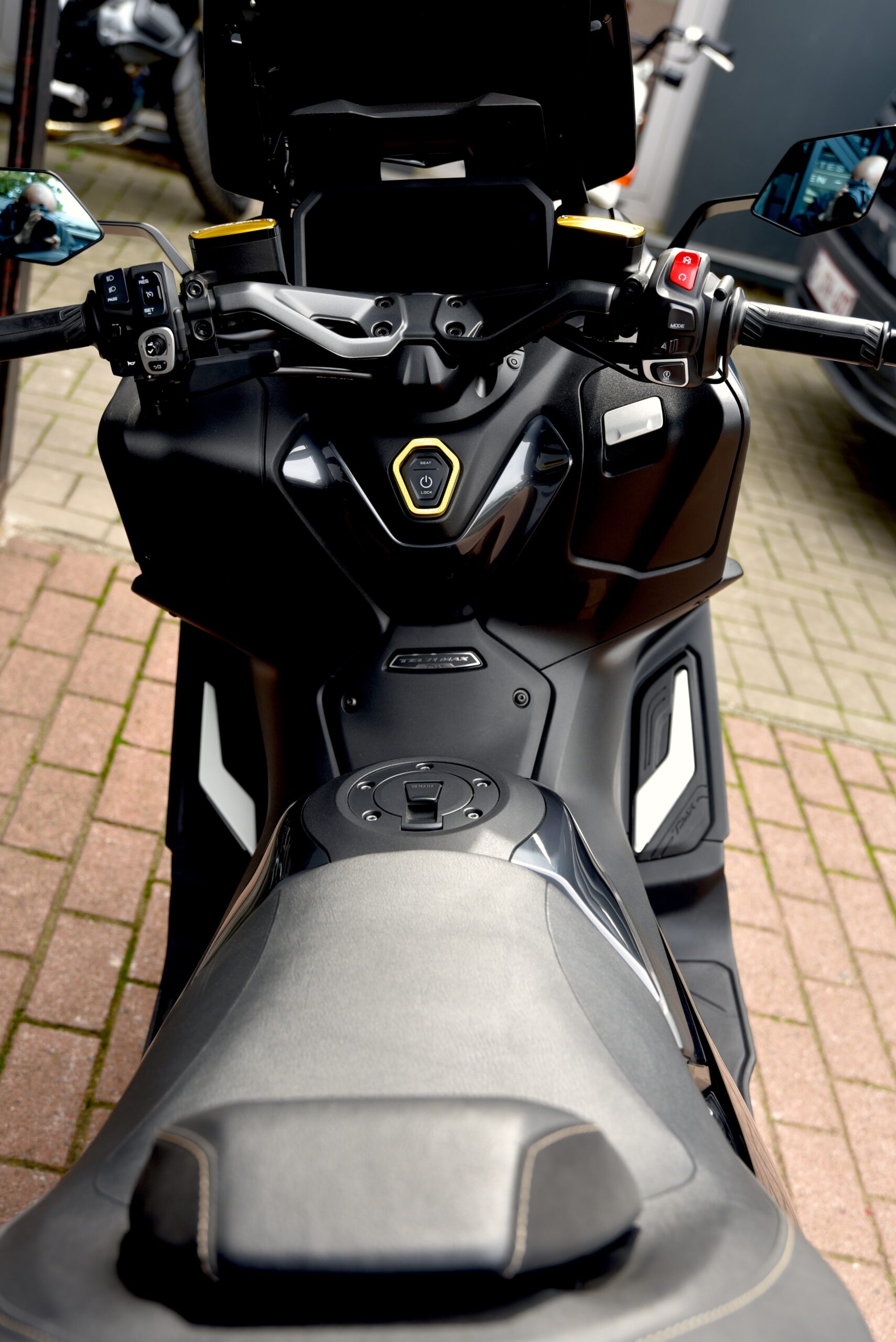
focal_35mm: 46
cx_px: 448
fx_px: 1716
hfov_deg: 29.3
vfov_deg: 42.7
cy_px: 671
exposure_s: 1/80
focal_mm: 46
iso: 100
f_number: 4.5
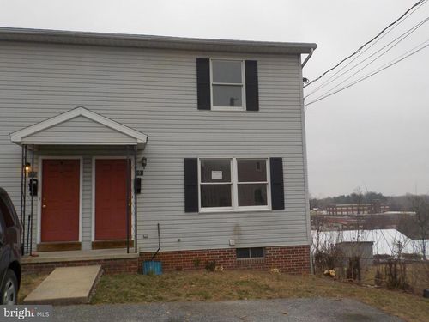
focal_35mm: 30
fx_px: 372
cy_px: 161
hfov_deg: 60.0
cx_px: 214
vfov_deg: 46.8
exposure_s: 1/400
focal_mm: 4.1
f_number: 3.3
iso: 125
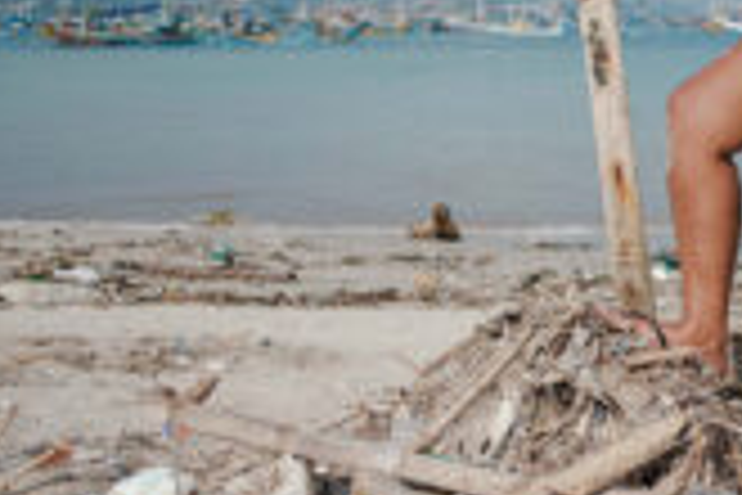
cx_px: 881
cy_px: 47
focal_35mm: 85
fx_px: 1752
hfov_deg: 22.2
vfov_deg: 15.9
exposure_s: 1/8000
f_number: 2.8
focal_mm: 23
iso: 400
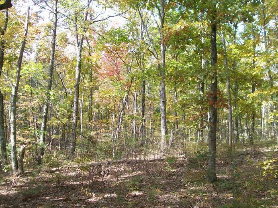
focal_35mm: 37
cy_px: 105
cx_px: 137
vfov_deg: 38.7
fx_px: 297
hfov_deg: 50.1
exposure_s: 1/137
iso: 80
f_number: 2.7
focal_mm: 6
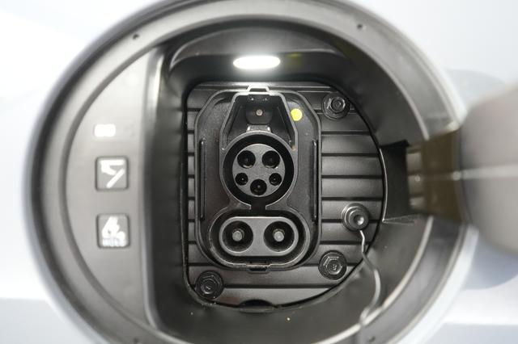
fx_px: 403
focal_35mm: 28
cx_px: 259
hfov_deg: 65.5
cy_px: 172
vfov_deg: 46.4
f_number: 2.8
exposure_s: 1/60
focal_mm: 28
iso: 10000
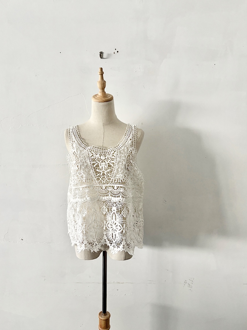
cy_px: 160
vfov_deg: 61.6
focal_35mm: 29
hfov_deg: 48.2
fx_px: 276
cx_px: 112
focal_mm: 5.96
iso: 160
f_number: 1.6
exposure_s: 1/60
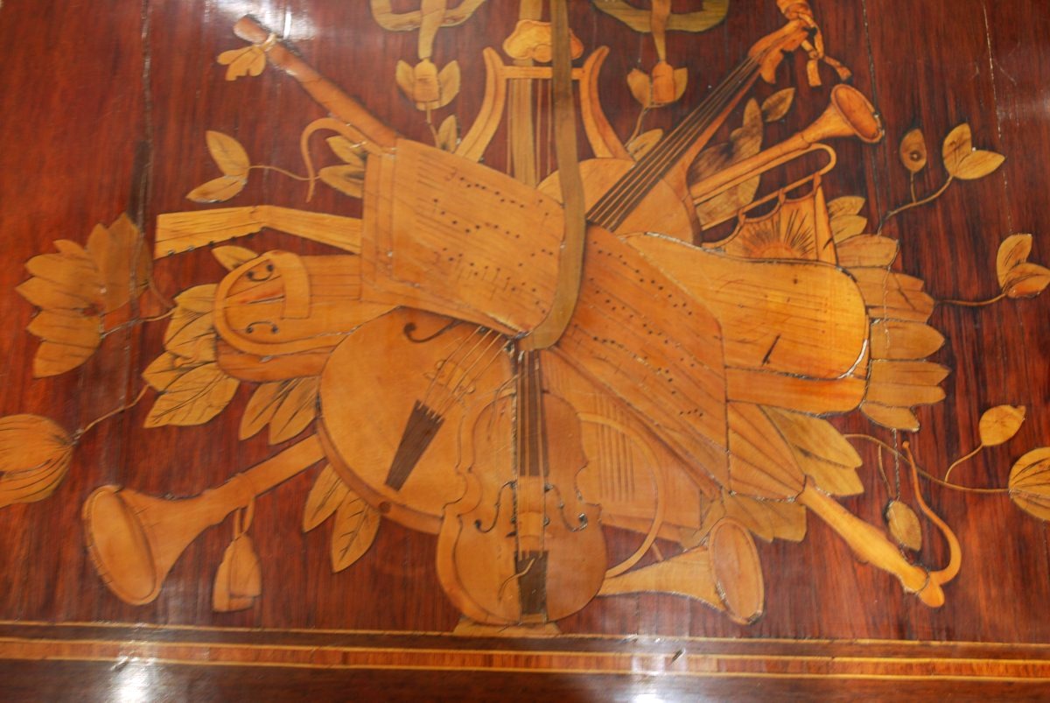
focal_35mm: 45
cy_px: 352
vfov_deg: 29.9
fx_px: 1314
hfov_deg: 43.6
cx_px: 525
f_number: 4.8
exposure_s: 1/6
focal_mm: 30
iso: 100
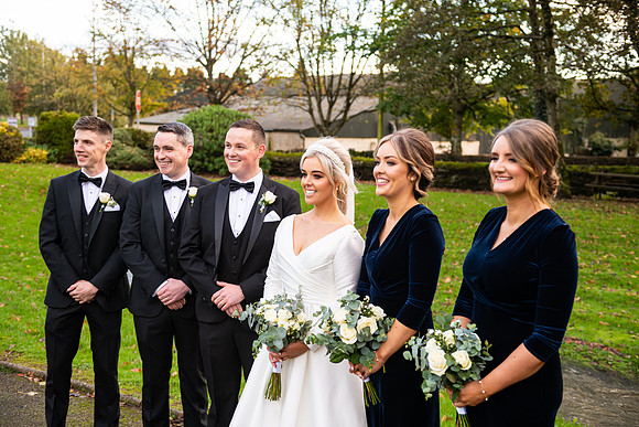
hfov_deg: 41.1
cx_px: 320
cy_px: 214
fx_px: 852
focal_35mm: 48
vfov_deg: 28.1
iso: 200
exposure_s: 1/160
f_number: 3.5
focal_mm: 48
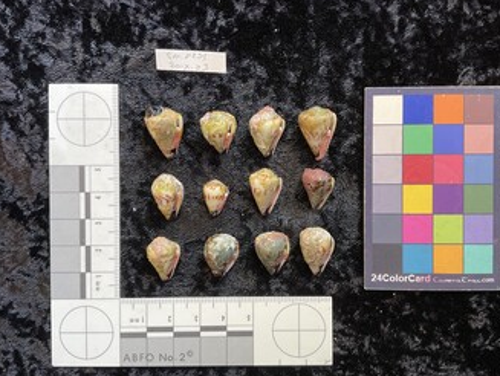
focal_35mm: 31
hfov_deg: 58.3
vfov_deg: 45.5
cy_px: 193
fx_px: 448
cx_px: 263
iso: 50
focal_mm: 3
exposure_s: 1/50
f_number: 1.8
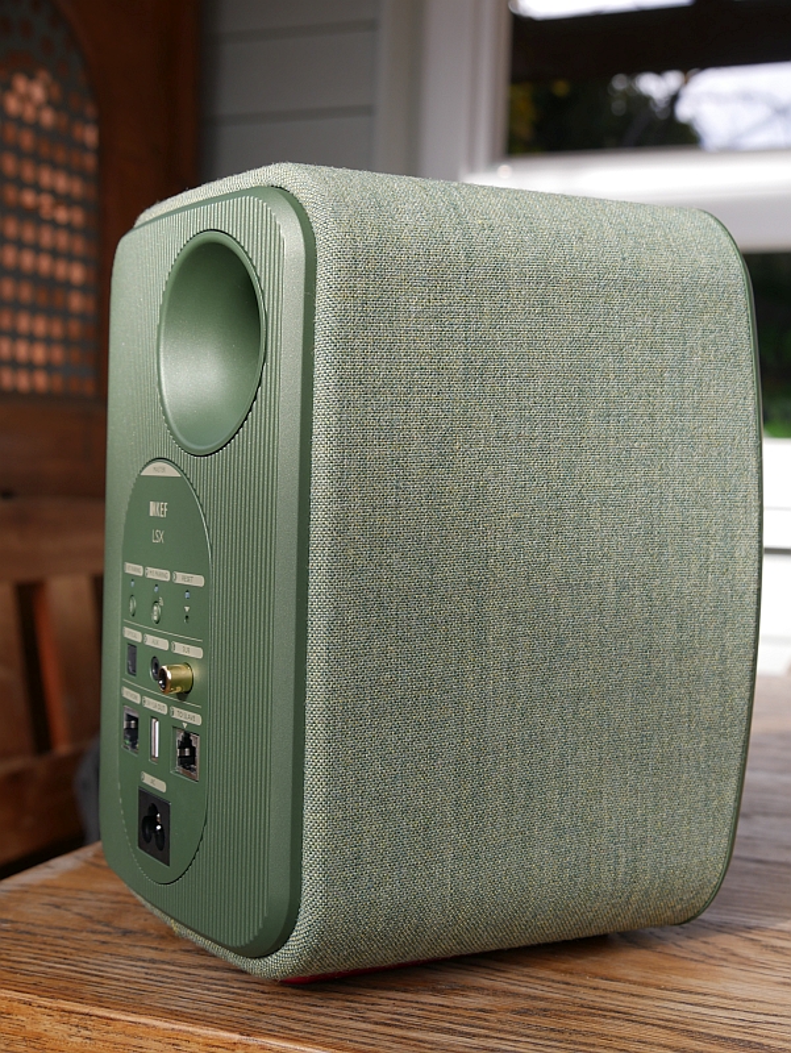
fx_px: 1461
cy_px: 526
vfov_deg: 39.6
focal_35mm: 48
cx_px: 396
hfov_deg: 30.3
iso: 200
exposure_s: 1/160
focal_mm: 24
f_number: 5.6
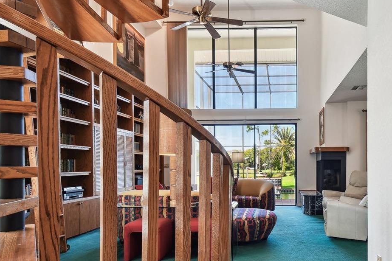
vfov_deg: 49.0
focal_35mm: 26
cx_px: 266
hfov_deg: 67.2
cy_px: 166
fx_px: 283
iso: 100
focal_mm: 10
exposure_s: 1/4
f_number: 7.1
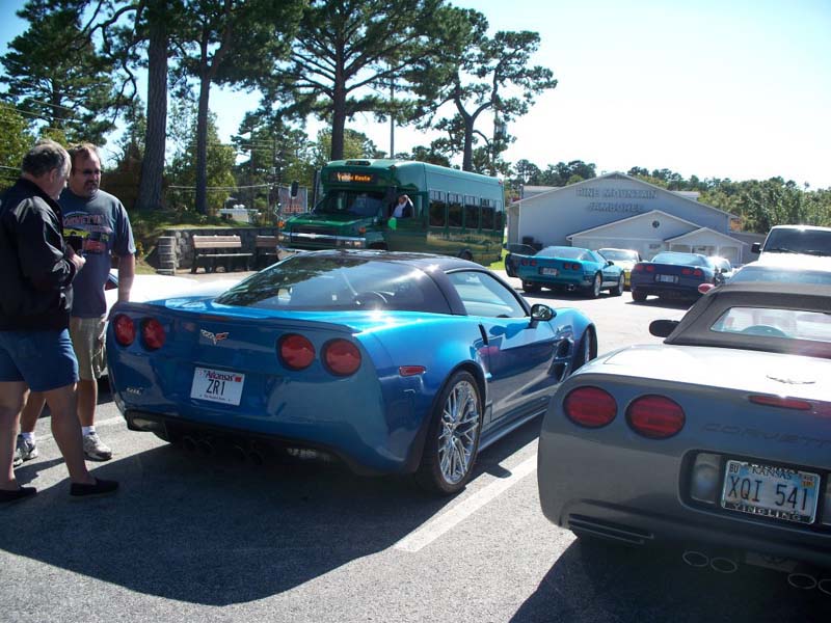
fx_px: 864
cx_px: 416
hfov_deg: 51.4
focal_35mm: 36
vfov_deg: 39.7
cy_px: 312
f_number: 2.8
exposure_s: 1/640
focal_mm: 7.54
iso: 64
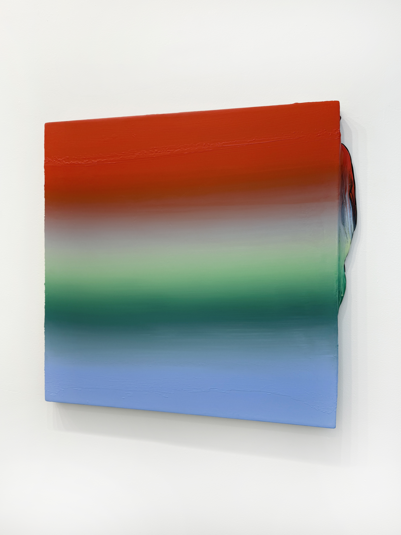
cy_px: 268
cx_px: 200
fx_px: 371
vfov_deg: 71.6
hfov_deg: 56.8
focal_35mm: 24
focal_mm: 6.76
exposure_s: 1/100
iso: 64
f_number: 1.78
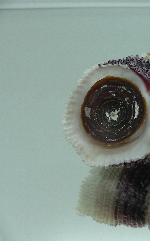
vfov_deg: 40.3
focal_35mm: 50
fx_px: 327
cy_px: 119
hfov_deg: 24.7
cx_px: 146
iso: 80
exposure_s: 1/60
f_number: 2.8
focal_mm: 4.6
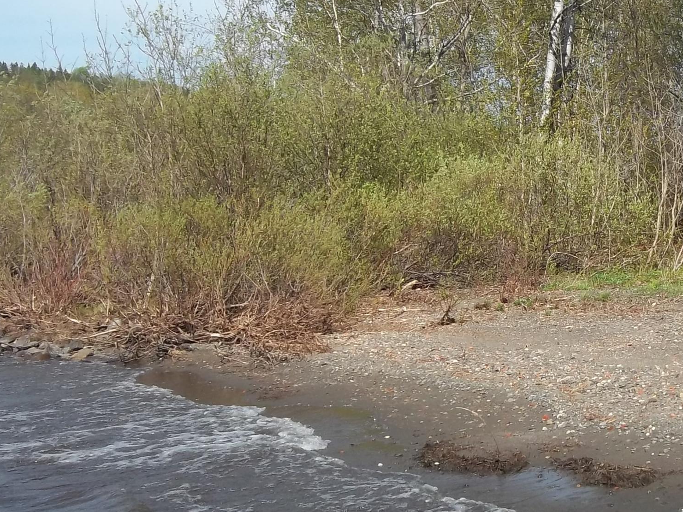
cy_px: 290
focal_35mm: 81
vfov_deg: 18.2
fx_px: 1598
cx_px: 542
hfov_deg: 23.8
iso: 80
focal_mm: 7.1
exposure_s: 1/320
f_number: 6.3
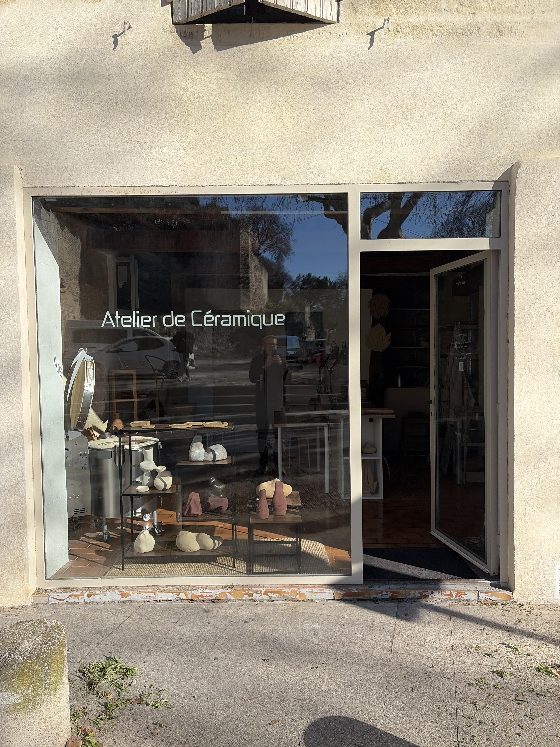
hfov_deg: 53.1
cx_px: 280
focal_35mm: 26
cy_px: 374
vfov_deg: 67.3
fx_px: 561
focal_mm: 5.96
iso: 50
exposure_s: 1/2985
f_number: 1.6
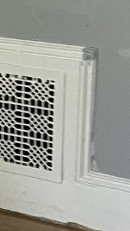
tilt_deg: -8.6
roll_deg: +1.5
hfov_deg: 6.0
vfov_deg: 11.8
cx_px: -336
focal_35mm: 178
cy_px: -64
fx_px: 1093
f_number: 1.6
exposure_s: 1/60
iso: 250
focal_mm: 4.2
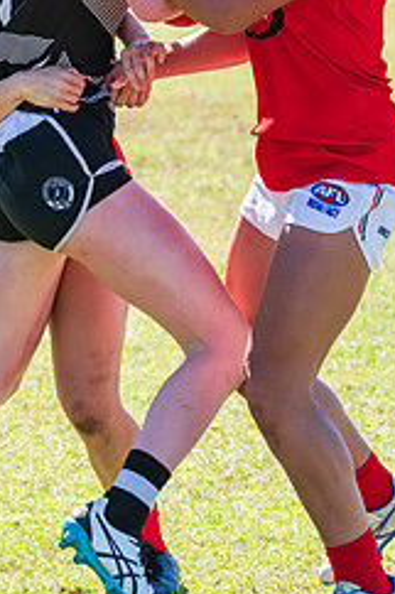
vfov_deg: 4.8
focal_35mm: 434
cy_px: 275
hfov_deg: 3.2
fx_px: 7153
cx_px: 121
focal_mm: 150
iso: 800
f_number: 7.1
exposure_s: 1/2000
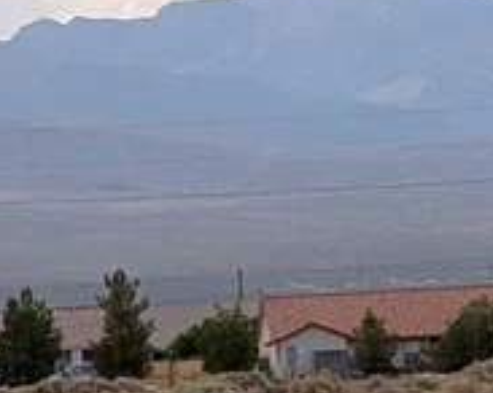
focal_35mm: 267
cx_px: -618
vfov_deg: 5.7
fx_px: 3892
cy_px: 738
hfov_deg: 6.9
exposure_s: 1/1650
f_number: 1.68
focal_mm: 6.9
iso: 22
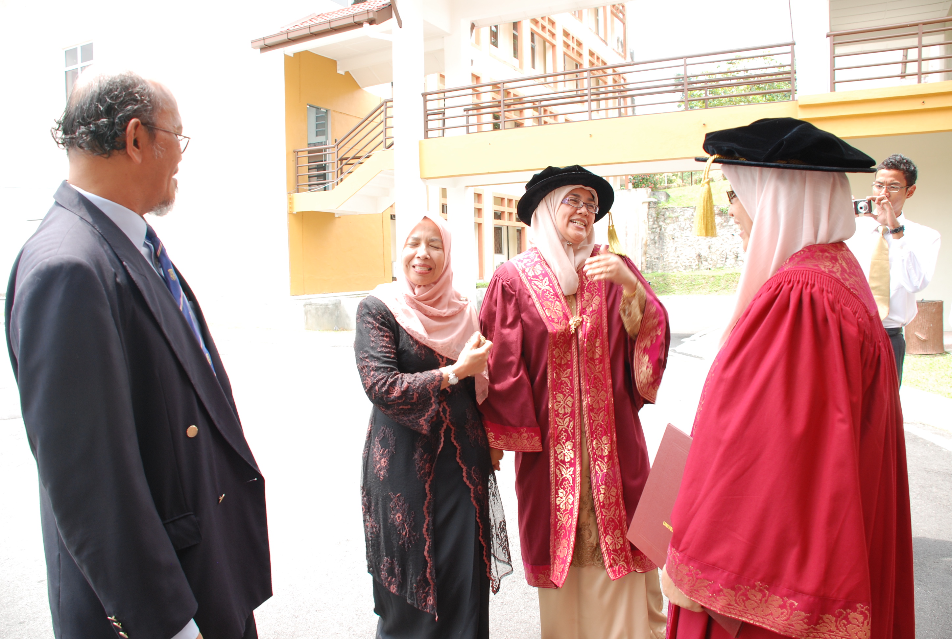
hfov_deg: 67.3
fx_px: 715
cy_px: 320
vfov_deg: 48.1
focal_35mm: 27
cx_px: 476
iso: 200
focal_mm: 18
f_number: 4.5
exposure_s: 1/100
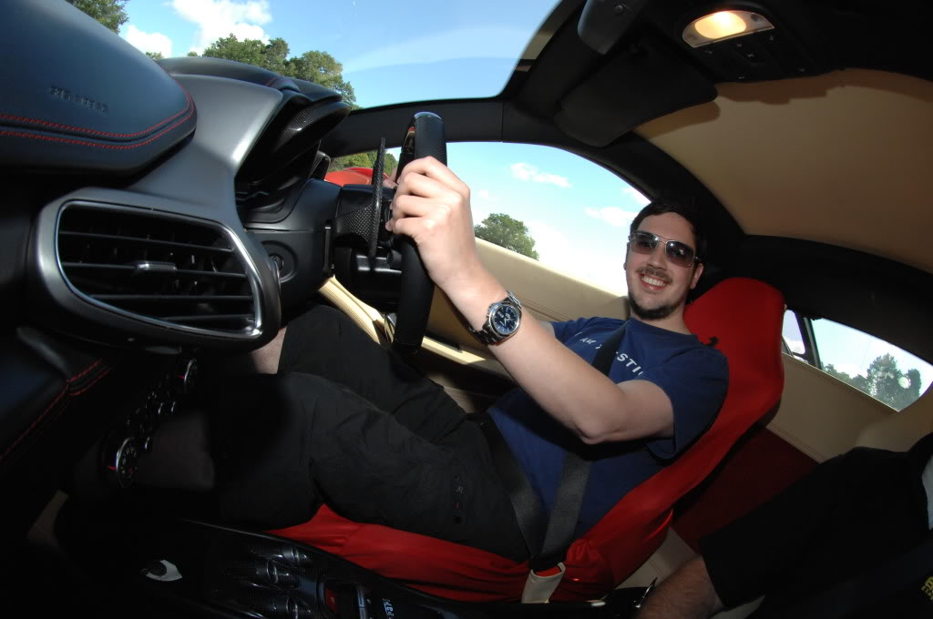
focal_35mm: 16
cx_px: 466
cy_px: 310
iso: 500
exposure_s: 1/250
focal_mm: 10.5
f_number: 9
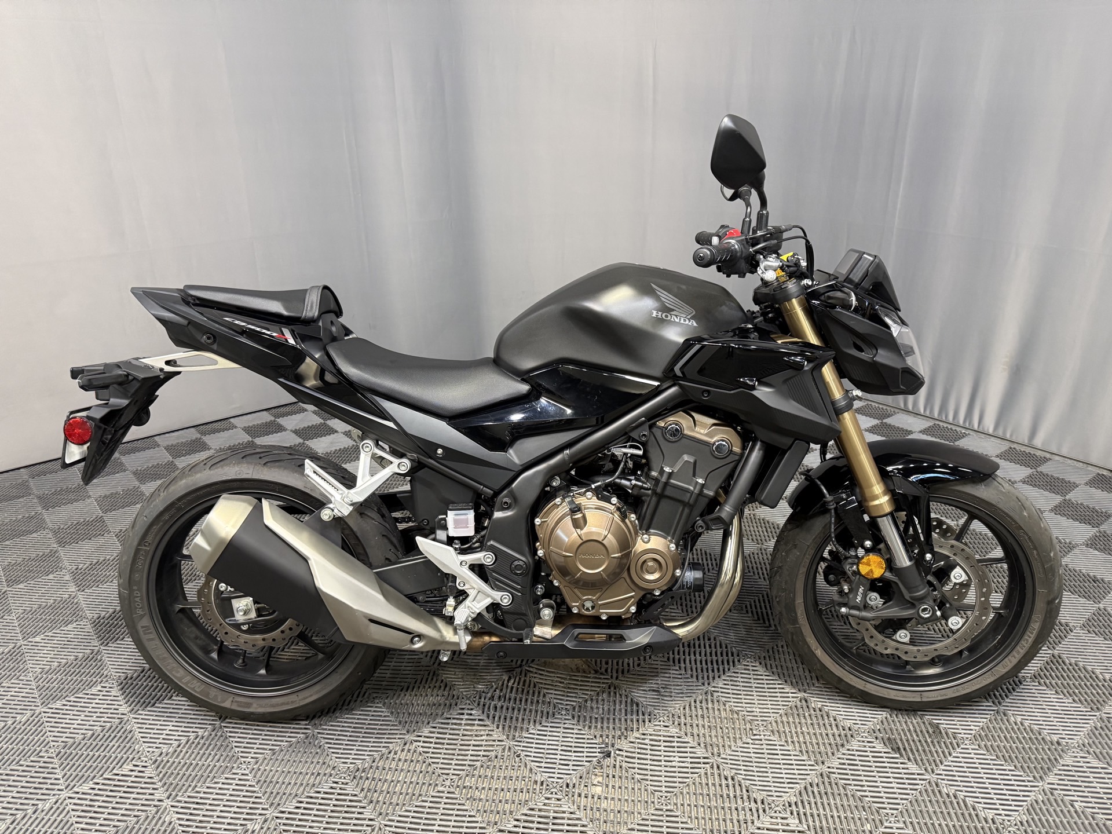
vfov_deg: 56.8
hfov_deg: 71.6
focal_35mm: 24
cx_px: 556
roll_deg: +0.8
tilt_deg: -20.7
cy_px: 417
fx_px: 771
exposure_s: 1/60
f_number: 1.78
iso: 400
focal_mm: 6.76
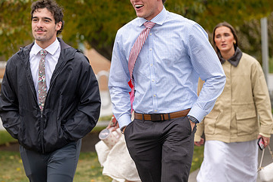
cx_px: 100
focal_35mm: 149
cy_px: 86
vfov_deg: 9.2
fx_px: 1131
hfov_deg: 13.8
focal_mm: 93
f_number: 2.8
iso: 400
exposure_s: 1/1000
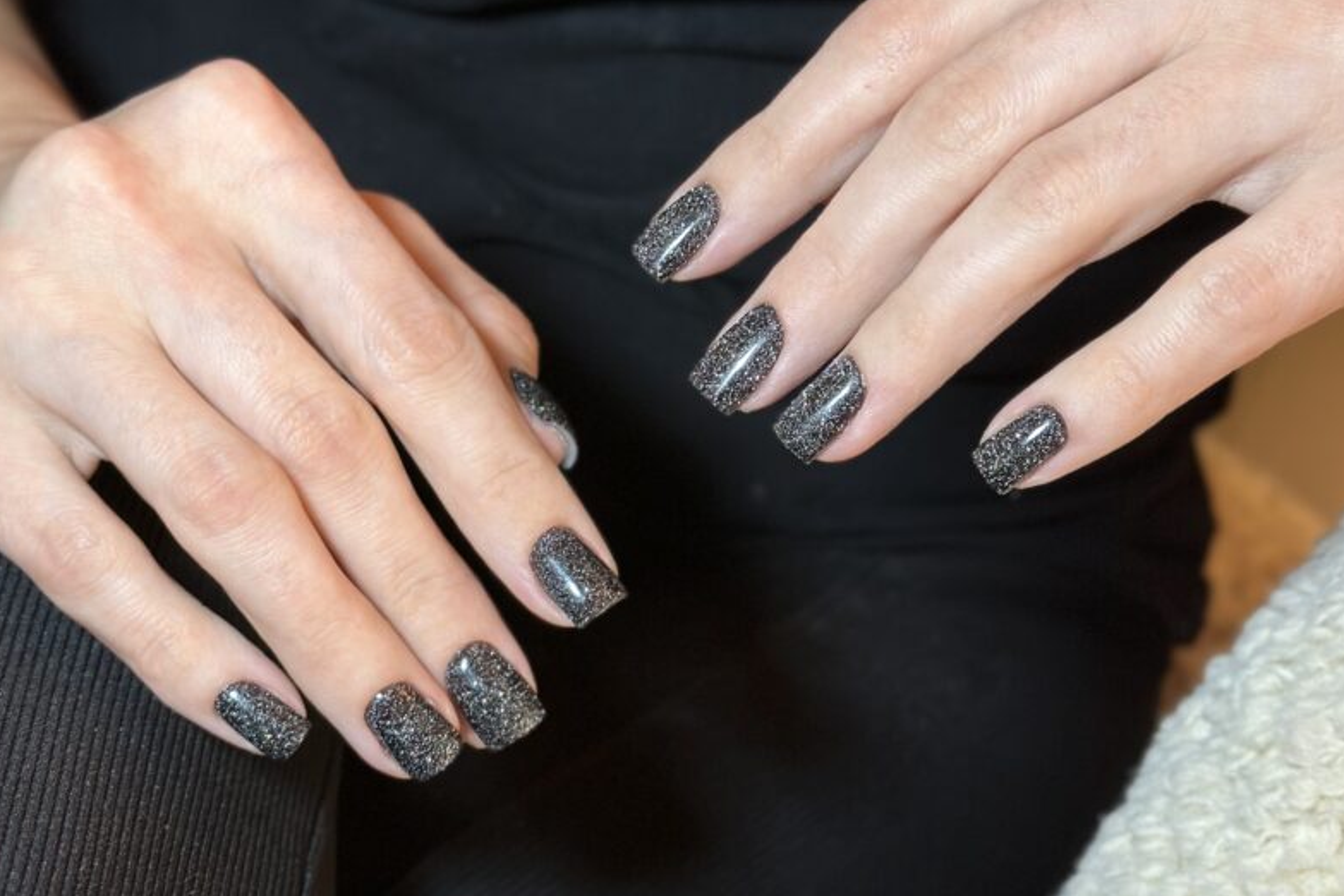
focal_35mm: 51
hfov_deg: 38.9
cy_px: 477
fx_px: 1904
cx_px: 666
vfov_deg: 26.5
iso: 125
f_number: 1.78
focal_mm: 6.86
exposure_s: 1/50
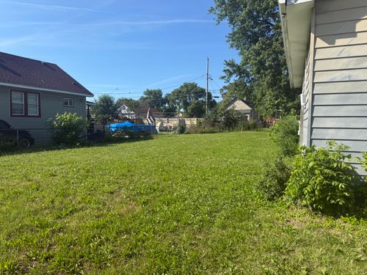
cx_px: 184
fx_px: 254
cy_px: 138
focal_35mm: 24
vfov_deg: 56.8
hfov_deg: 71.6
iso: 80
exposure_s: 1/3279
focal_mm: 6.76
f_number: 1.78
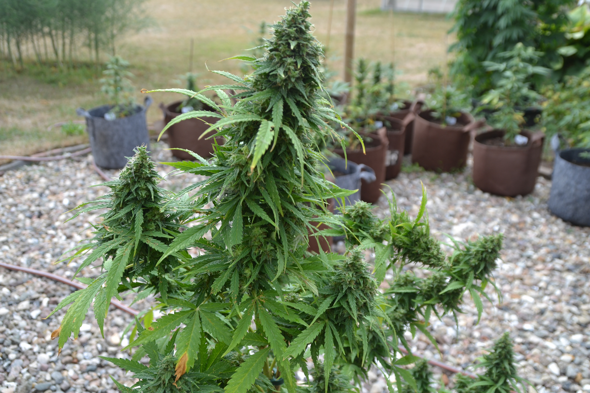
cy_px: 196
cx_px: 295
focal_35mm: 33
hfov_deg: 57.2
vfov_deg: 40.0
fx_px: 541
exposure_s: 1/125
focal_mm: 22
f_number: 5.6
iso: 100
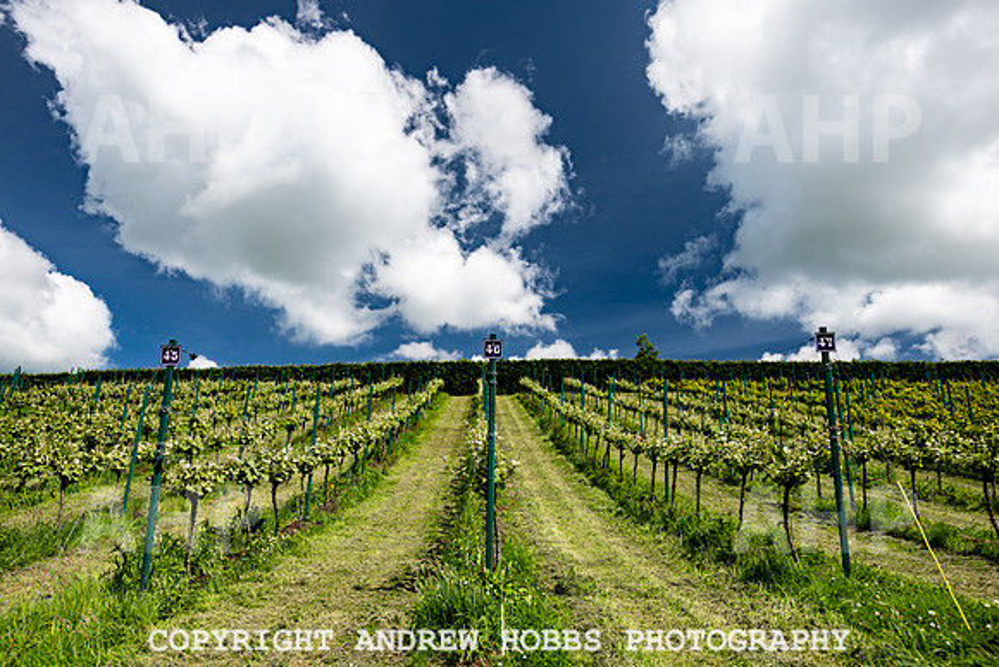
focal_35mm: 27
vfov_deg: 48.4
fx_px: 742
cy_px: 334
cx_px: 500
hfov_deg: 67.9
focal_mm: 26
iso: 64
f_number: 5.6
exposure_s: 1/640
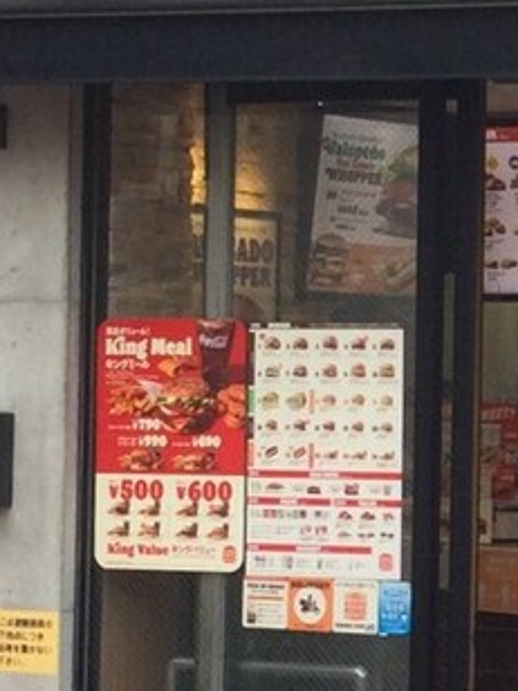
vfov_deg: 12.3
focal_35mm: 161
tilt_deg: +1.1
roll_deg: -1.2
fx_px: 3212
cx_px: 944
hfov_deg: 8.8
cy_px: 372
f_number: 2.4
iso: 25
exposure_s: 1/229
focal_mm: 3.3
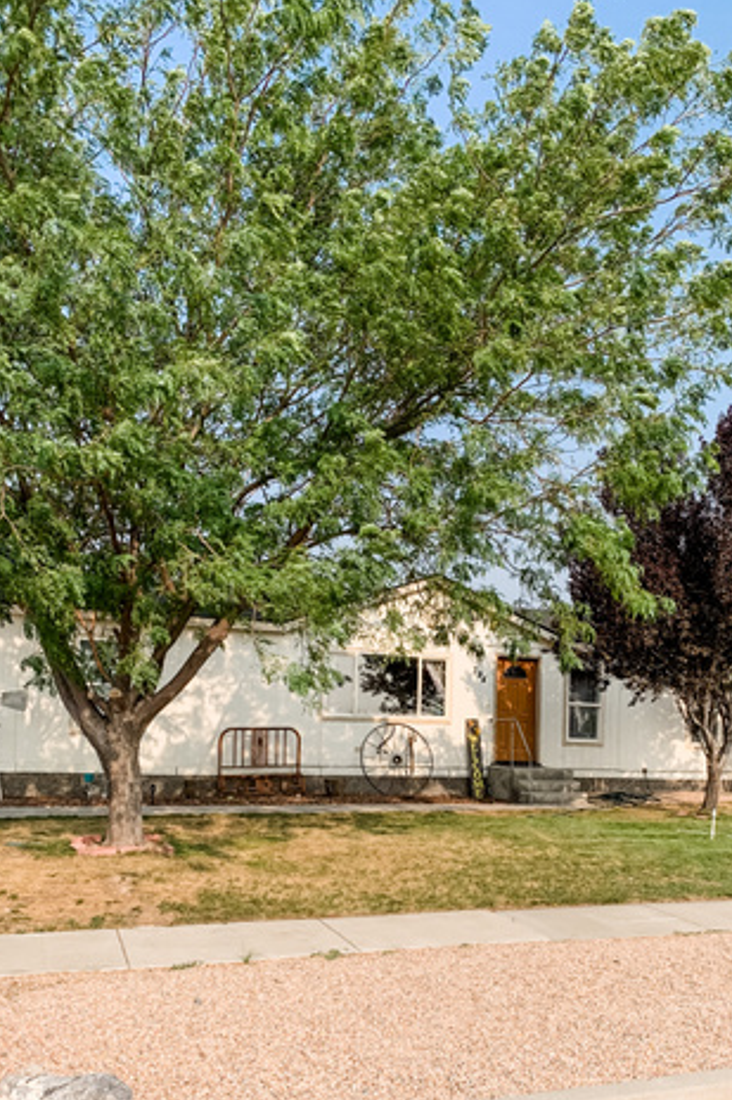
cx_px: 372
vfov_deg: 65.5
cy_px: 557
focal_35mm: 28
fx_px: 855
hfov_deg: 46.4
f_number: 1.8
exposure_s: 1/1500
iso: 25
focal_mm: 4.25
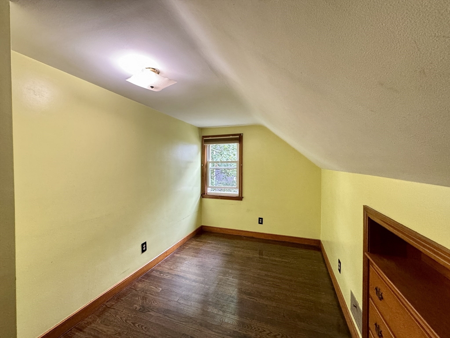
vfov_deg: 85.7
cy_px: 169
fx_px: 182
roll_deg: -0.1
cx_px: 225
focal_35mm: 14
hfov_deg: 102.1
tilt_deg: -2.1
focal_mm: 2.22
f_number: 2.2
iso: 800
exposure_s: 1/60
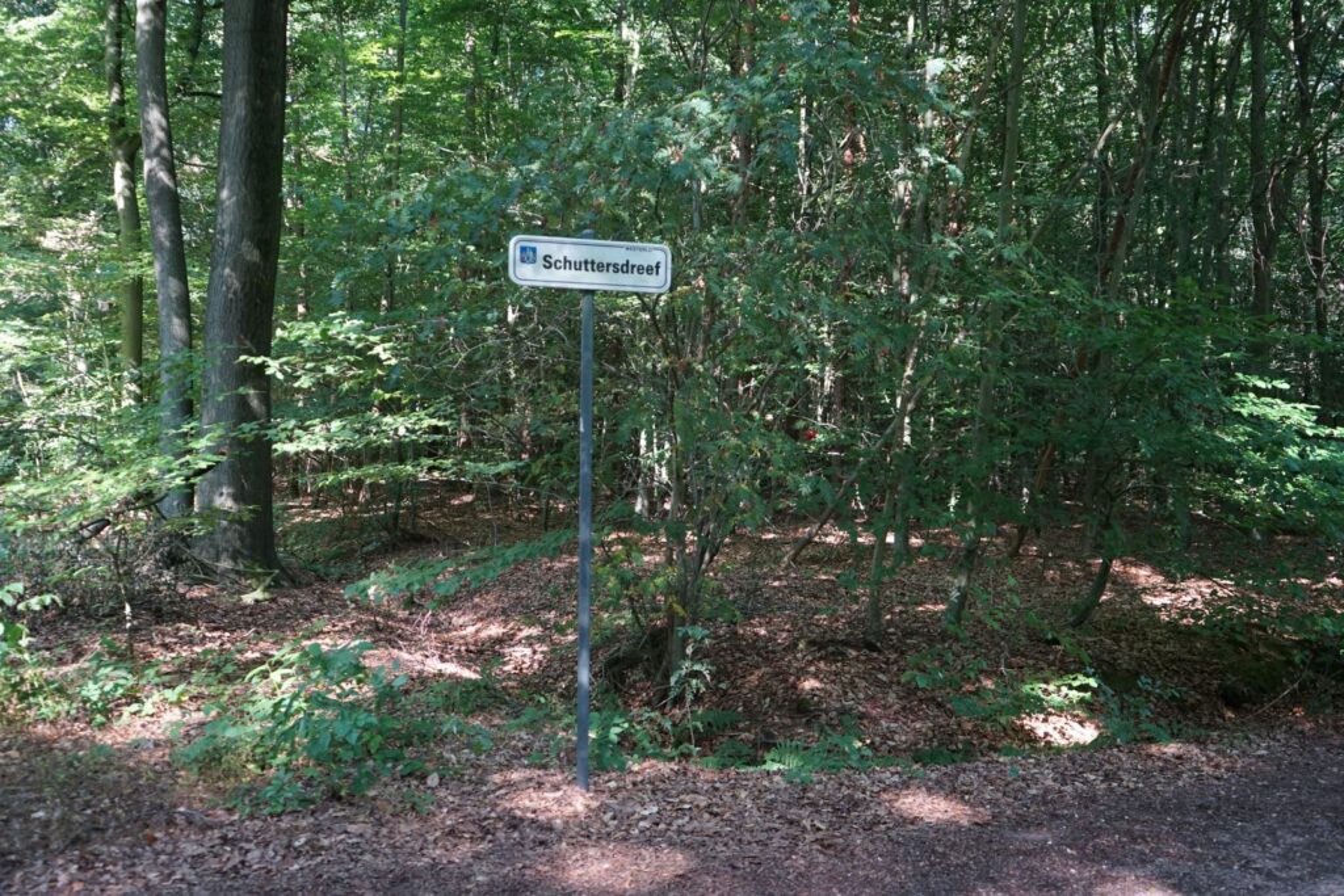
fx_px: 1232
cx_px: 672
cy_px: 448
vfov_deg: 40.0
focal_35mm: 33
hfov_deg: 57.2
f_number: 4
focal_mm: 33
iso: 1000
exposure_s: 1/160
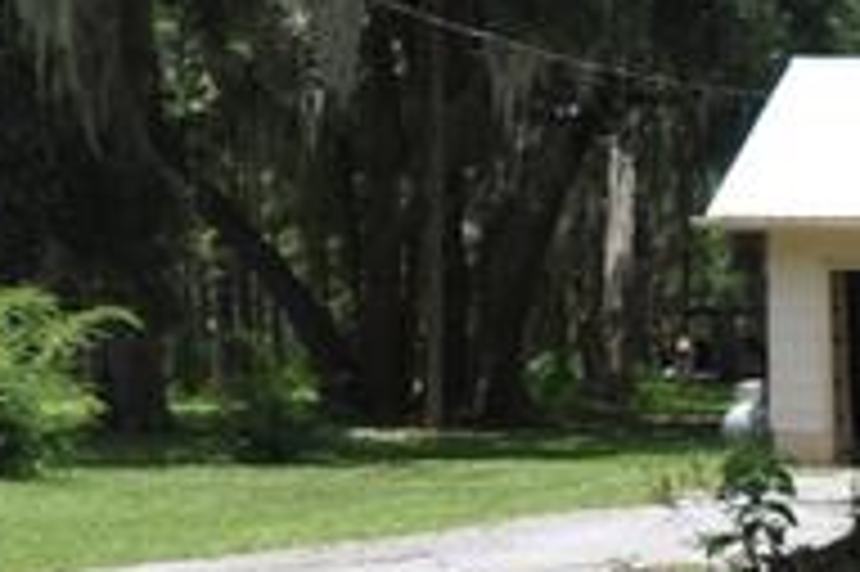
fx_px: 4606
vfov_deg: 7.1
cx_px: 1803
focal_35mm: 193
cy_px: 432
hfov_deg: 9.8
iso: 200
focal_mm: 24
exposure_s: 1/320
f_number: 9
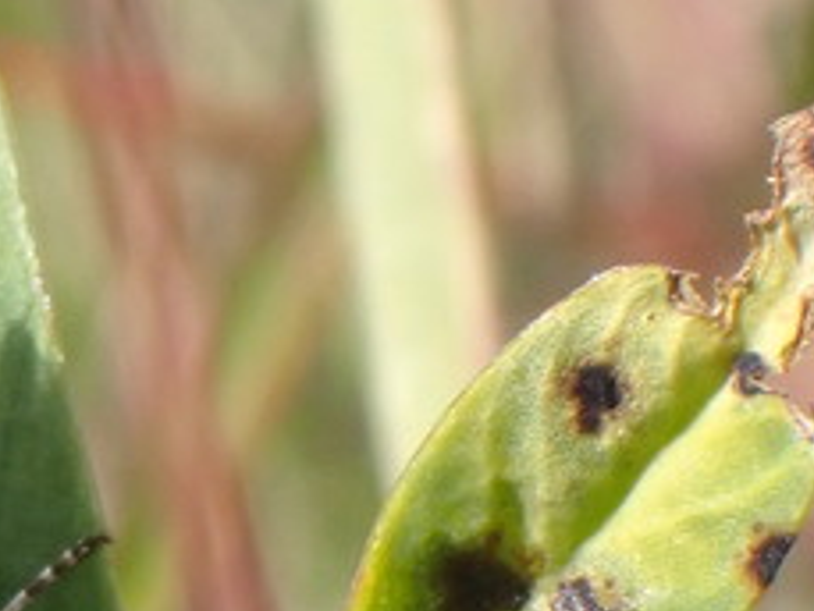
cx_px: -283
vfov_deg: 4.0
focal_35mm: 372
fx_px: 8752
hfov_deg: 5.3
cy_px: 707
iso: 250
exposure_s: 1/400
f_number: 6.3
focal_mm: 18
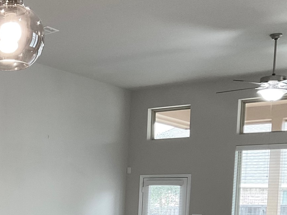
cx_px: -49
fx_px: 572
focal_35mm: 69
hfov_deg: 25.5
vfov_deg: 20.4
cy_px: 233
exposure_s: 1/60
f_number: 1.8
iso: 80
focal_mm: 3
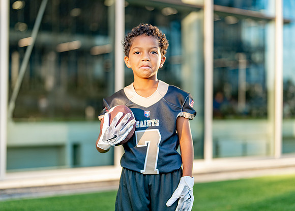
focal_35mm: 66
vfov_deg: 21.7
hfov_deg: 30.1
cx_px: 149
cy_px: 107
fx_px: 549
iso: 200
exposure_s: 1/1000
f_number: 1.2
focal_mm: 50
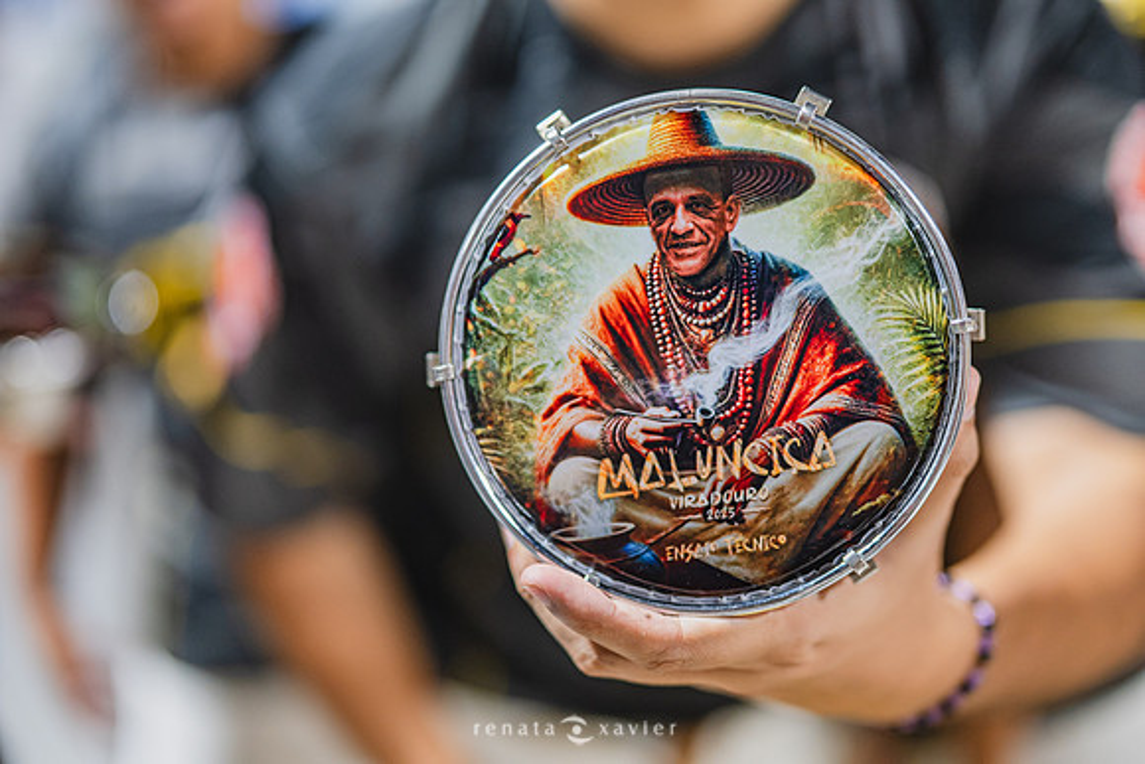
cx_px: 572
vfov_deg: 27.0
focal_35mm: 50
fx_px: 1591
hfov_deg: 39.6
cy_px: 382
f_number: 1.2
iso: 1600
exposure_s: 1/1000
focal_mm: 50
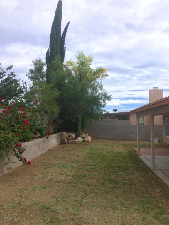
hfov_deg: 48.2
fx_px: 189
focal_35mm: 29
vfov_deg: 61.7
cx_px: 84
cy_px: 112
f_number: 2.2
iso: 25
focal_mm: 4.15
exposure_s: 1/549
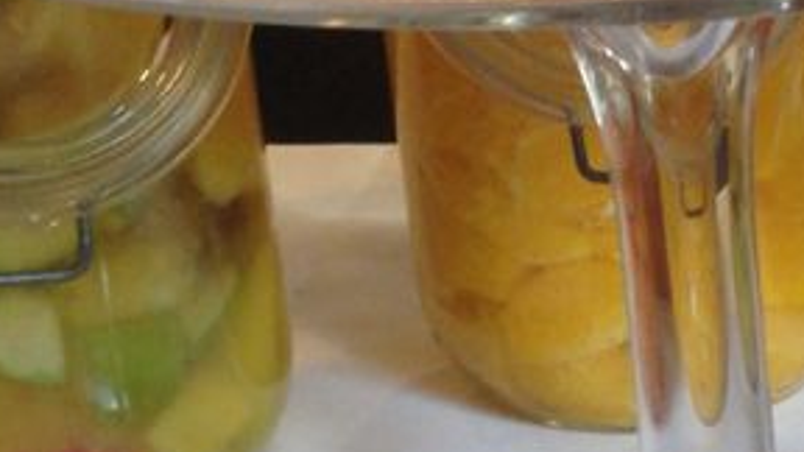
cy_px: 628
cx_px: 1226
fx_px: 3411
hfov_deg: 12.7
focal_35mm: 160
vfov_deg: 7.5
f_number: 2.4
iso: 80
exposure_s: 1/20
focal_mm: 4.12
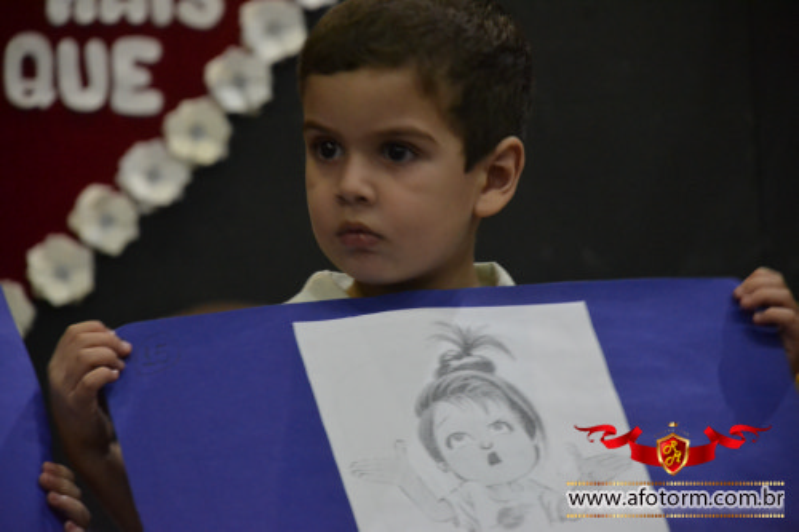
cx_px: 400
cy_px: 266
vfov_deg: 6.8
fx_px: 4493
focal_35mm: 202
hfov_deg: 10.2
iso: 3200
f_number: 5.6
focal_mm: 135
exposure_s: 1/20
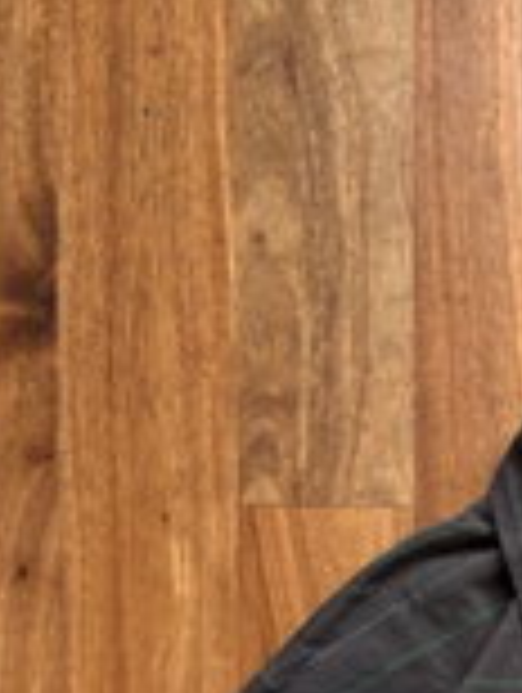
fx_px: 1805
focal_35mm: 90
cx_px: 752
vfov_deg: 18.0
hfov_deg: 15.4
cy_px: 1186
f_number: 1.6
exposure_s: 1/60
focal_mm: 5.96
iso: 160
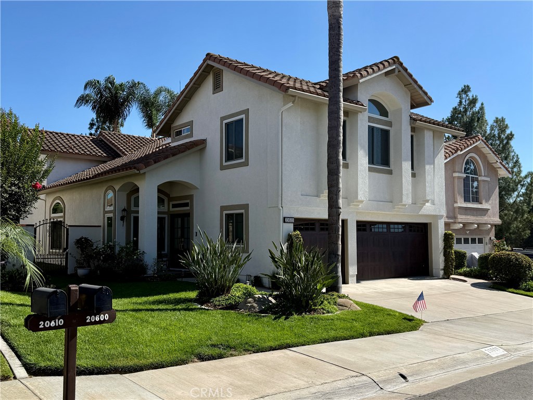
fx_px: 370
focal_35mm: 24
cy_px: 200
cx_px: 266
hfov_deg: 71.6
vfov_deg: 56.8
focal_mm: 6.76
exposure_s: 1/4975
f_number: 1.78
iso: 80
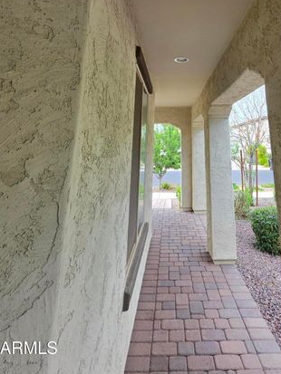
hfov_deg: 62.2
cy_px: 74
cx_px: 182
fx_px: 227
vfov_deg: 70.9
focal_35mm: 21
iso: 32
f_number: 1.9
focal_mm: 2.2
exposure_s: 1/273
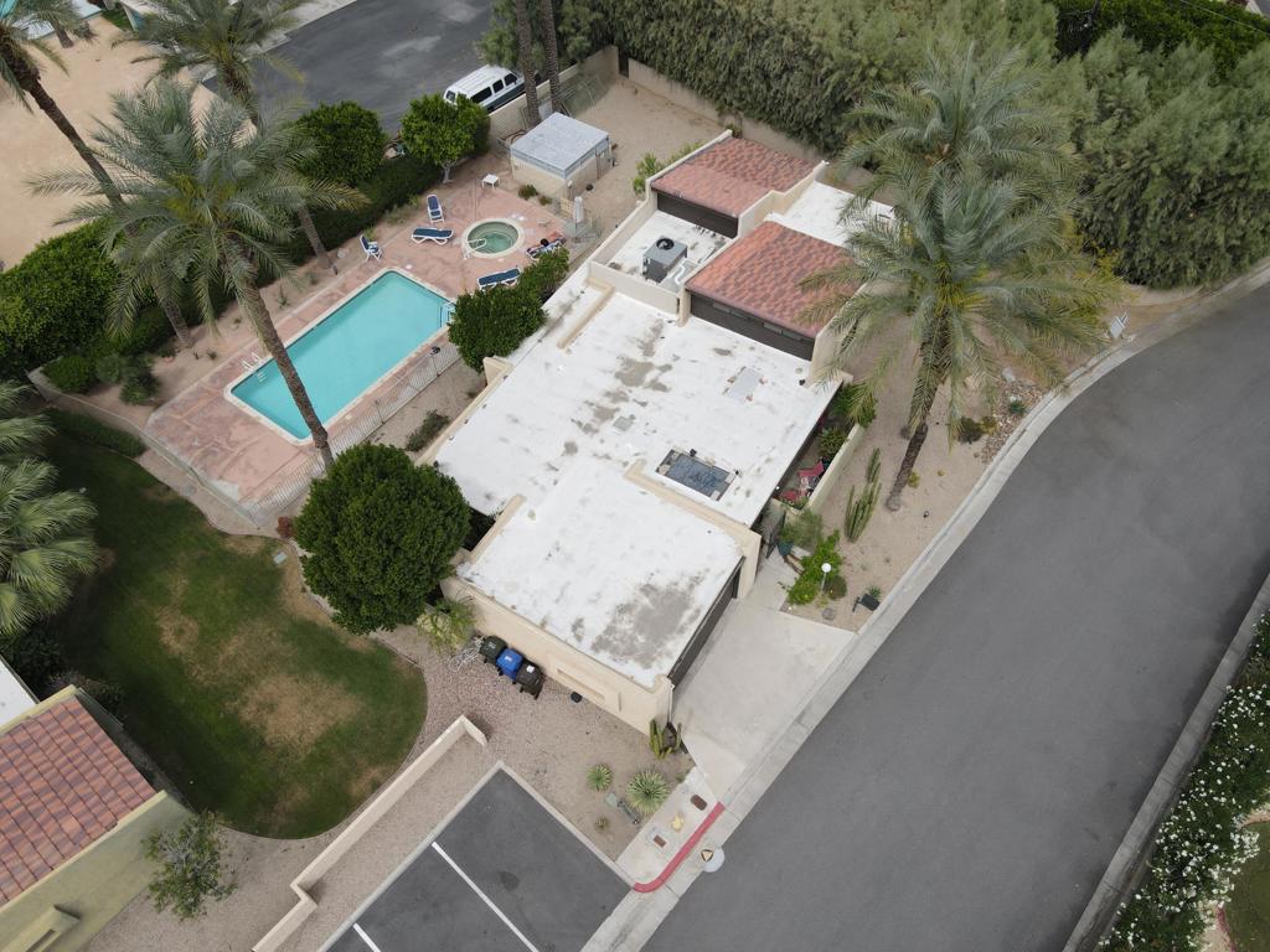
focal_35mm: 24
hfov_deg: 71.6
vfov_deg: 56.8
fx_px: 881
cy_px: 476
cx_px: 635
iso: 100
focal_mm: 4.5
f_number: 2.8
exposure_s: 1/725
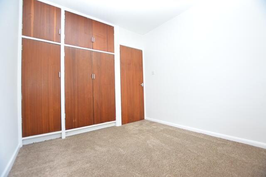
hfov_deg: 100.4
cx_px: 133
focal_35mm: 15
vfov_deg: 77.3
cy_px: 88
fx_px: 111
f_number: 4
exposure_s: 1/60
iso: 800
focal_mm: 10
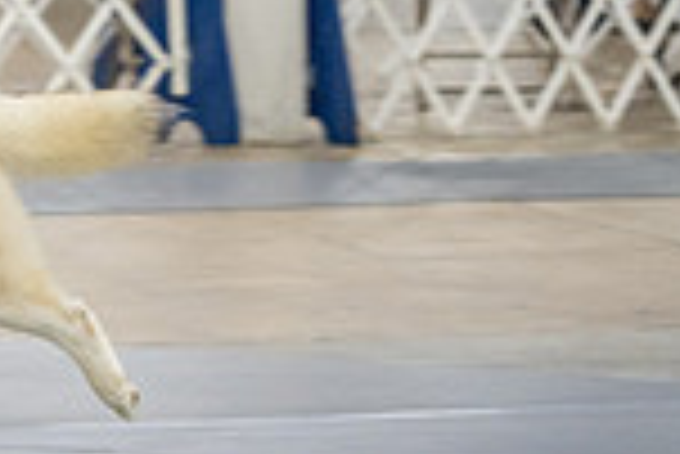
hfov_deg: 6.8
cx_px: -545
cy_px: -47
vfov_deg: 4.7
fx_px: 5577
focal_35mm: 295
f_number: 2.8
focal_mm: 77
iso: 2000
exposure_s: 1/160
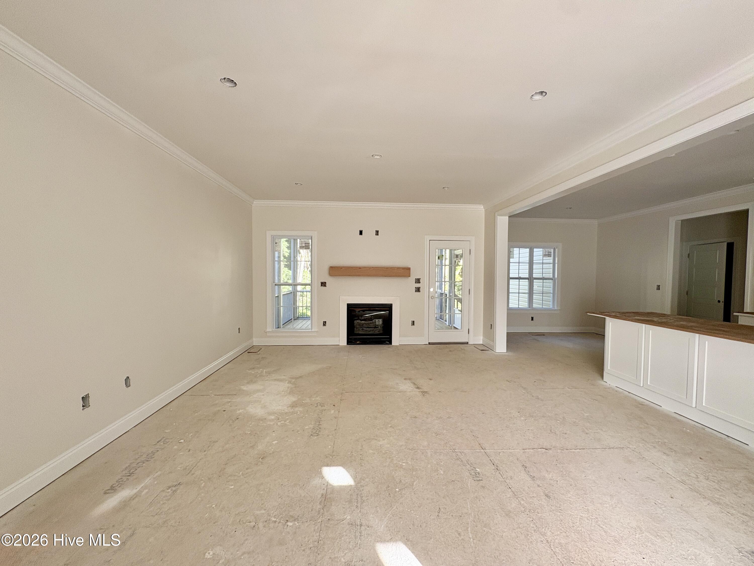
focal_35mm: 14
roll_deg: -0.2
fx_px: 305
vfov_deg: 85.7
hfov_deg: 102.1
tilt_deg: -1.4
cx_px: 377
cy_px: 283
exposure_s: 1/99
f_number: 2.2
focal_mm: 2.22
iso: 100
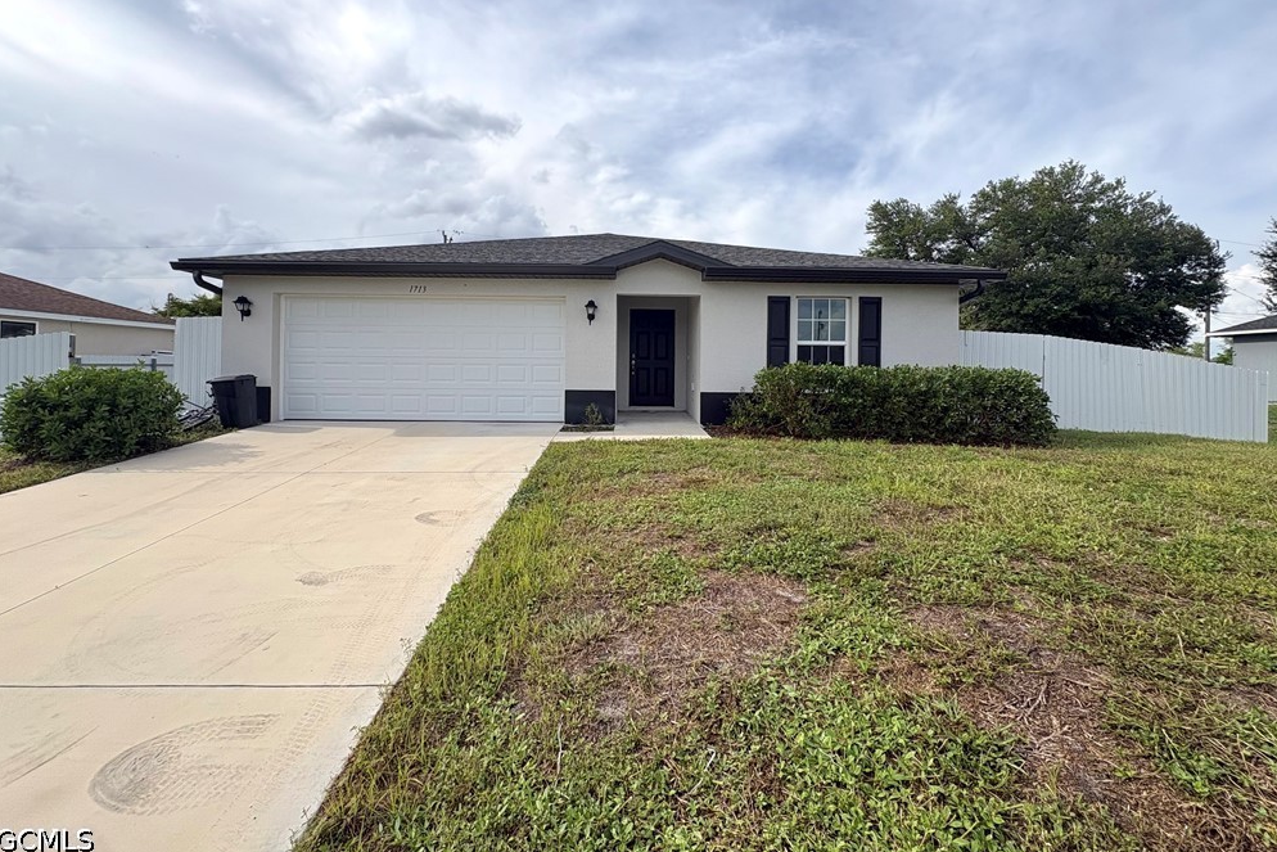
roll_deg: -0.8
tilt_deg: -0.2
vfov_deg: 76.9
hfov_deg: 100.4
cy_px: 368
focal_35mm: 15
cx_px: 630
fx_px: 532
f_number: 2.2
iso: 40
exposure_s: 1/1449
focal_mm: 2.22
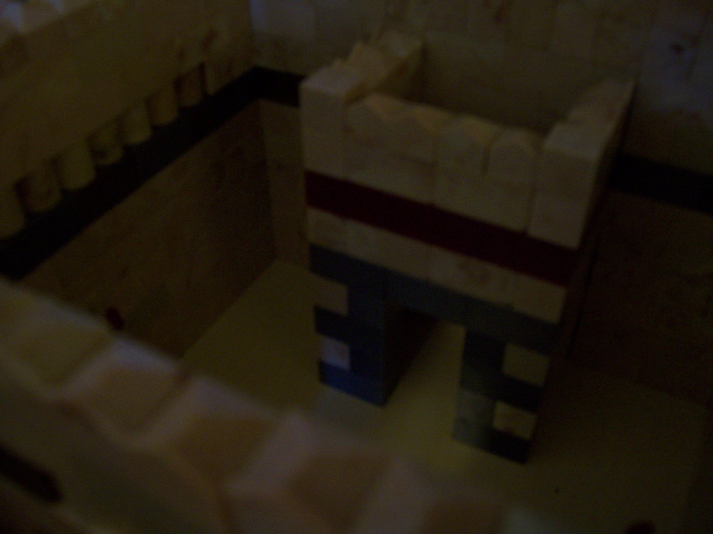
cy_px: 267
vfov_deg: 41.8
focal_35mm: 34
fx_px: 700
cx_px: 356
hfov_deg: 54.0
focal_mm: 5.6
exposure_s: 1/8
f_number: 2.7
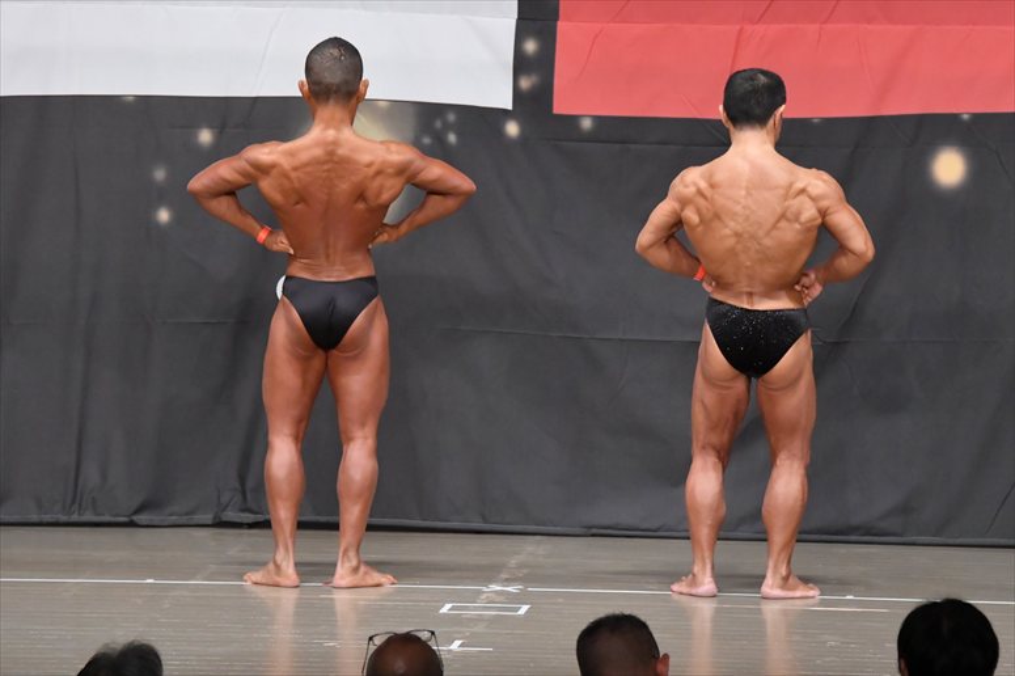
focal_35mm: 225
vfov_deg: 6.1
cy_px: 338
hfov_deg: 9.2
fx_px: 6341
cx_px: 508
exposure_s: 1/400
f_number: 5.6
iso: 6400
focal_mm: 150
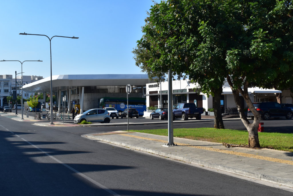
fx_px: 391
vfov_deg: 28.1
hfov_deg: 41.1
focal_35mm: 48
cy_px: 98
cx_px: 146
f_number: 11
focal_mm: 32
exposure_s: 1/500
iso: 320
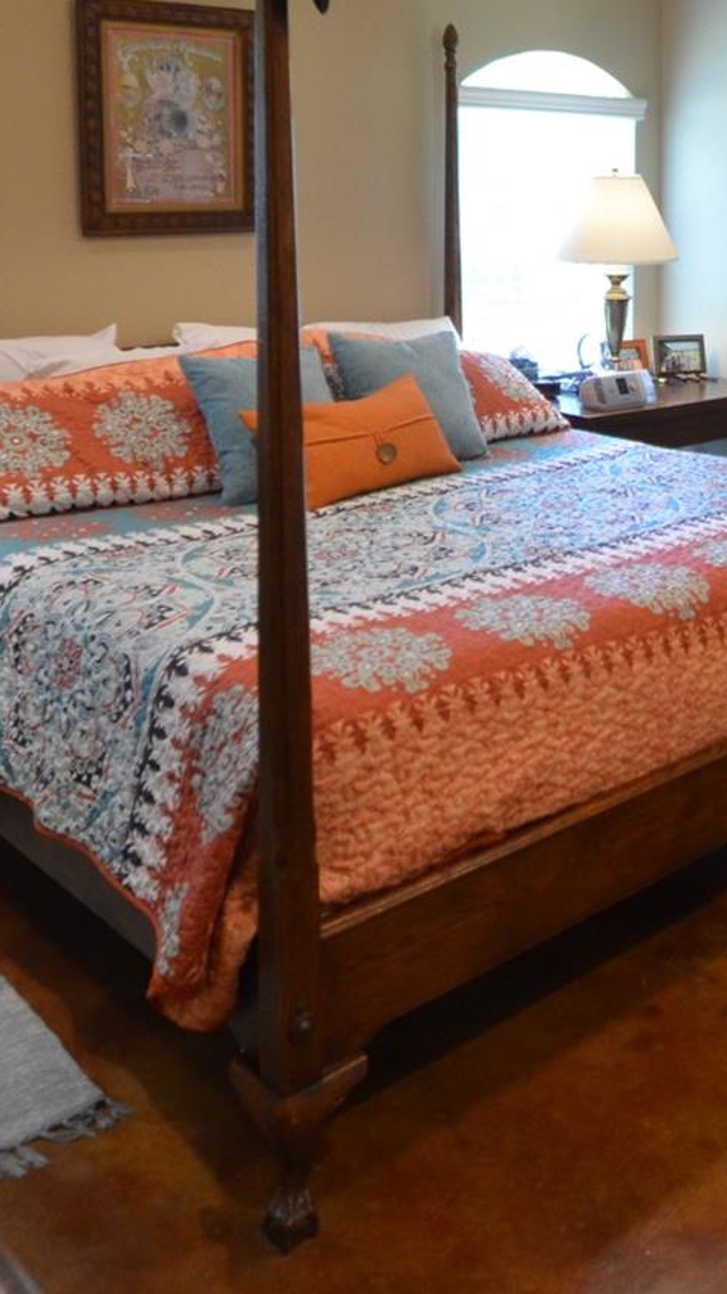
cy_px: 348
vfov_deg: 50.9
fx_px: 1303
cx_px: 652
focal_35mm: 38
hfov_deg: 29.9
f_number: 4
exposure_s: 1/60
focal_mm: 10
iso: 800
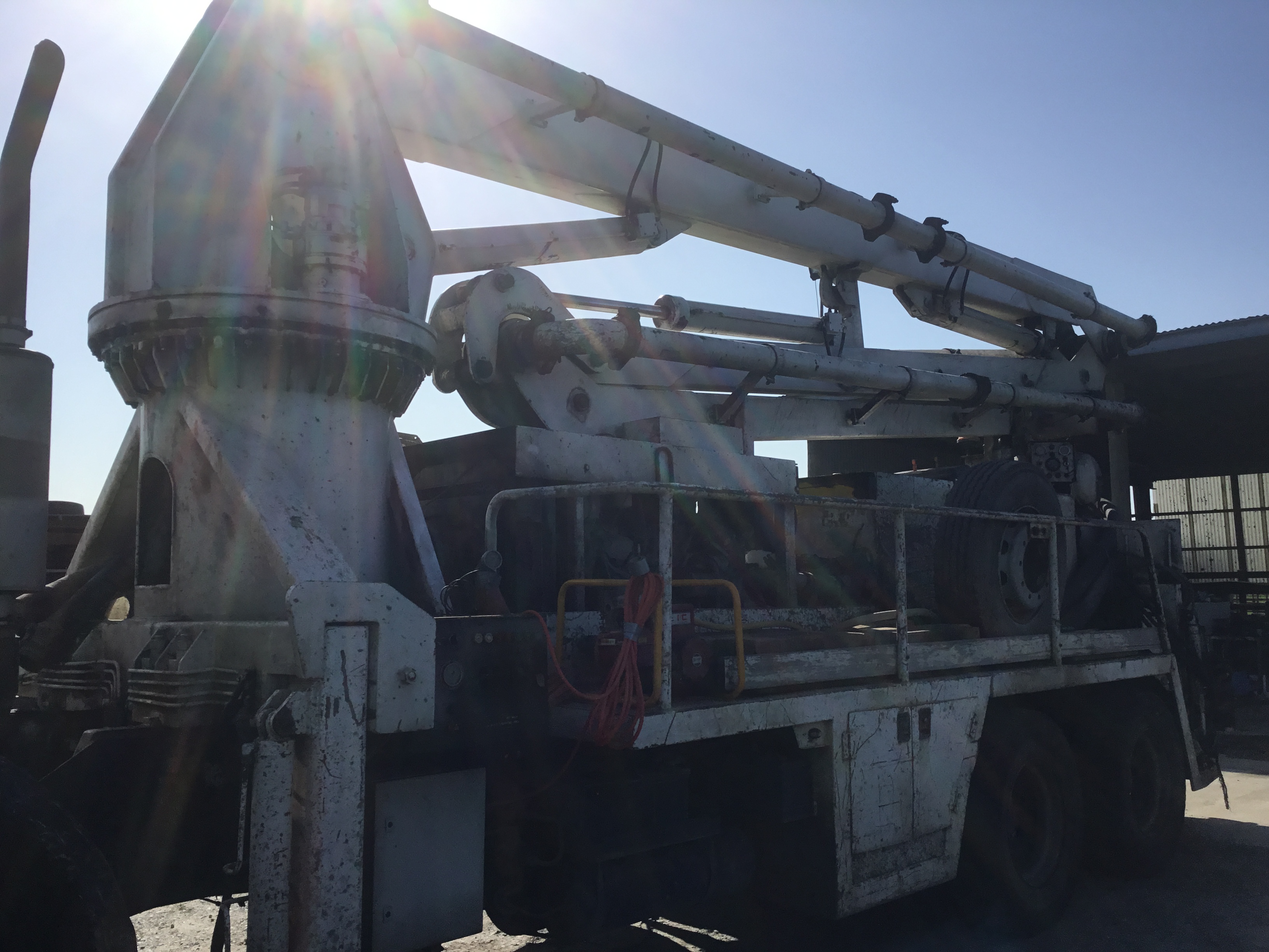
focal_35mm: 31
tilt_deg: +8.0
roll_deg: +0.4
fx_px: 1136
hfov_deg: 58.4
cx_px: 634
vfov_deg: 45.4
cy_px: 476
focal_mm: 3.3
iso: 25
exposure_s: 1/2262
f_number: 2.4
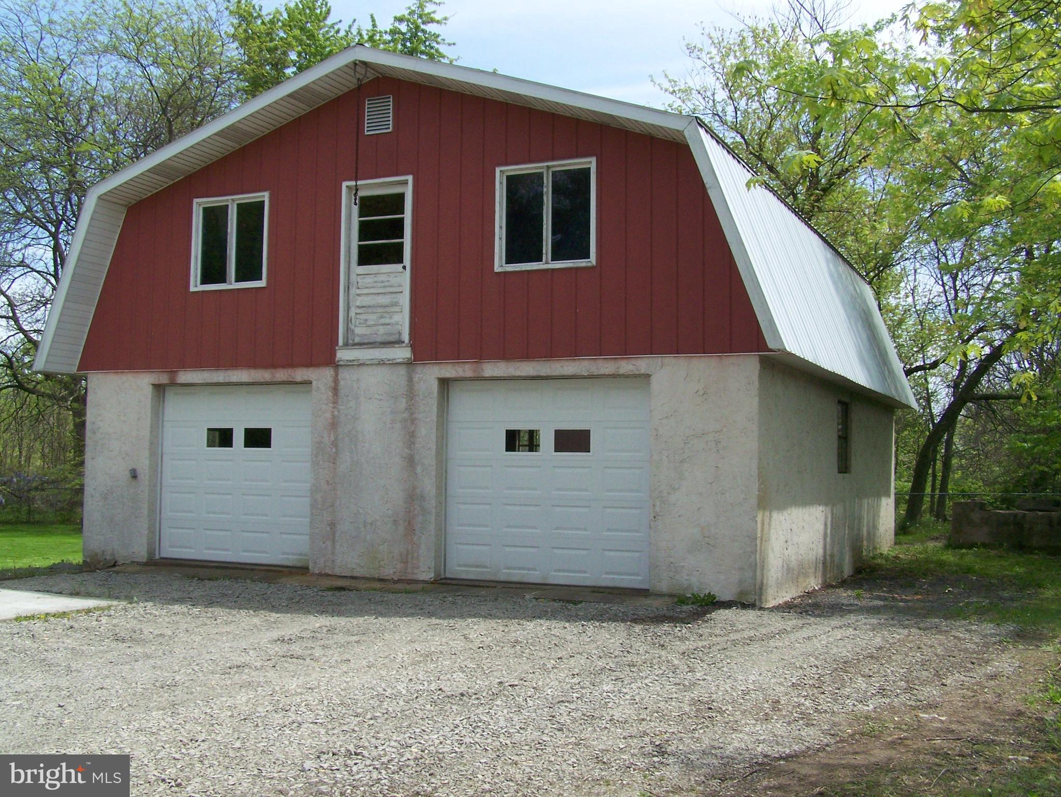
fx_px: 1166
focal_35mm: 38
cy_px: 398
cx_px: 530
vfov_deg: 37.8
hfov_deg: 48.9
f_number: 5.6
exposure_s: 1/640
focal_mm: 6.3
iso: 160
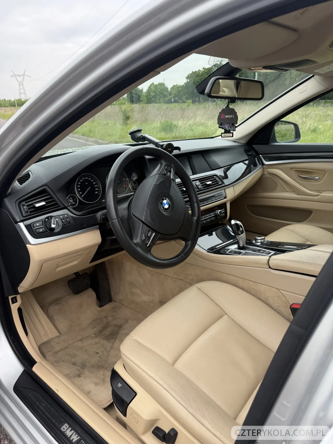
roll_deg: +1.7
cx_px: 166
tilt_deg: -20.9
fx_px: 308
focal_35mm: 24
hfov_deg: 56.8
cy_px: 222
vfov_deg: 71.6
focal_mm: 6.76
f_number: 1.78
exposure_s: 1/967
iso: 100
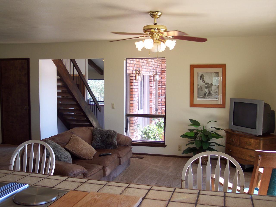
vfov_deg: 37.7
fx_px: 303
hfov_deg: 49.0
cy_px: 104
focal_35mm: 38
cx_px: 138
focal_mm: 8
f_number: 2.8
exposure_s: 1/125
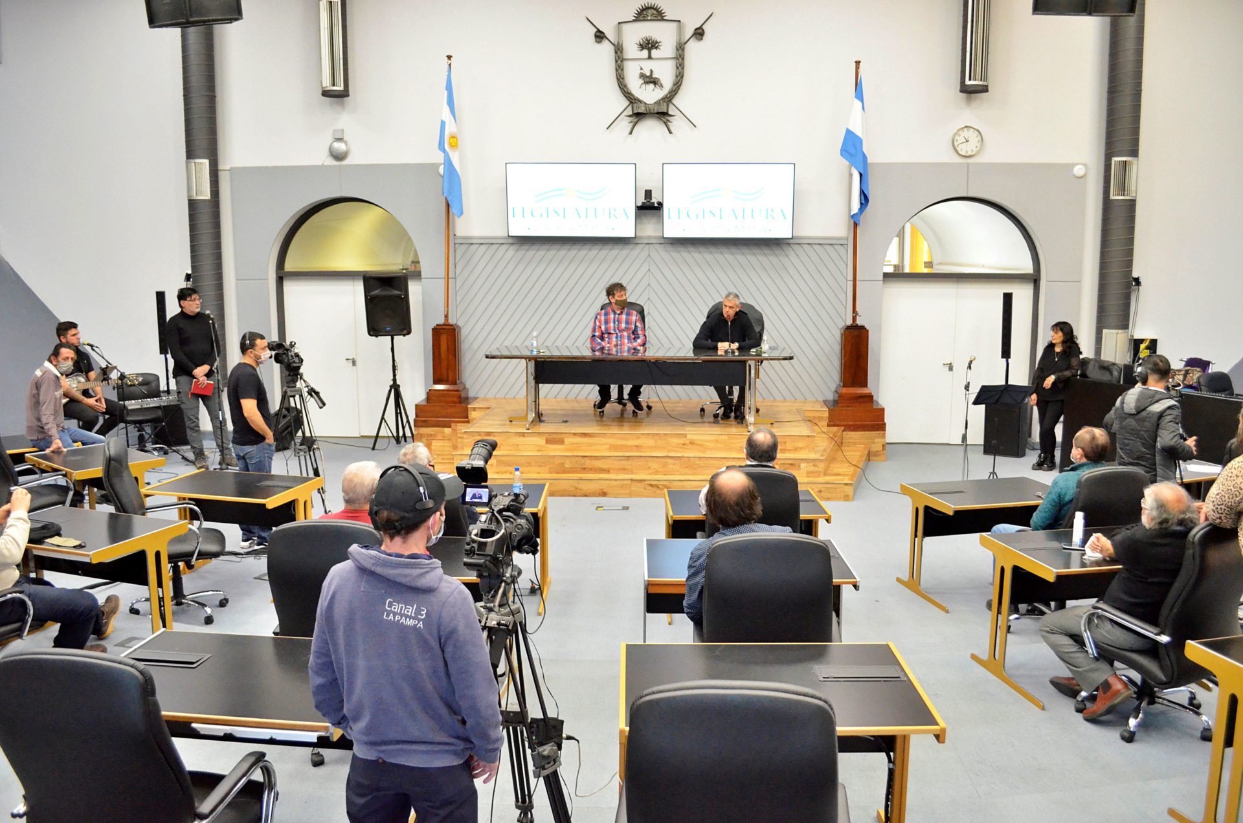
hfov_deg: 62.0
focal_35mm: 30
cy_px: 412
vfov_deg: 43.4
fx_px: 1034
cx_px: 622
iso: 3200
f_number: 4.5
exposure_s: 1/80
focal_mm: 20
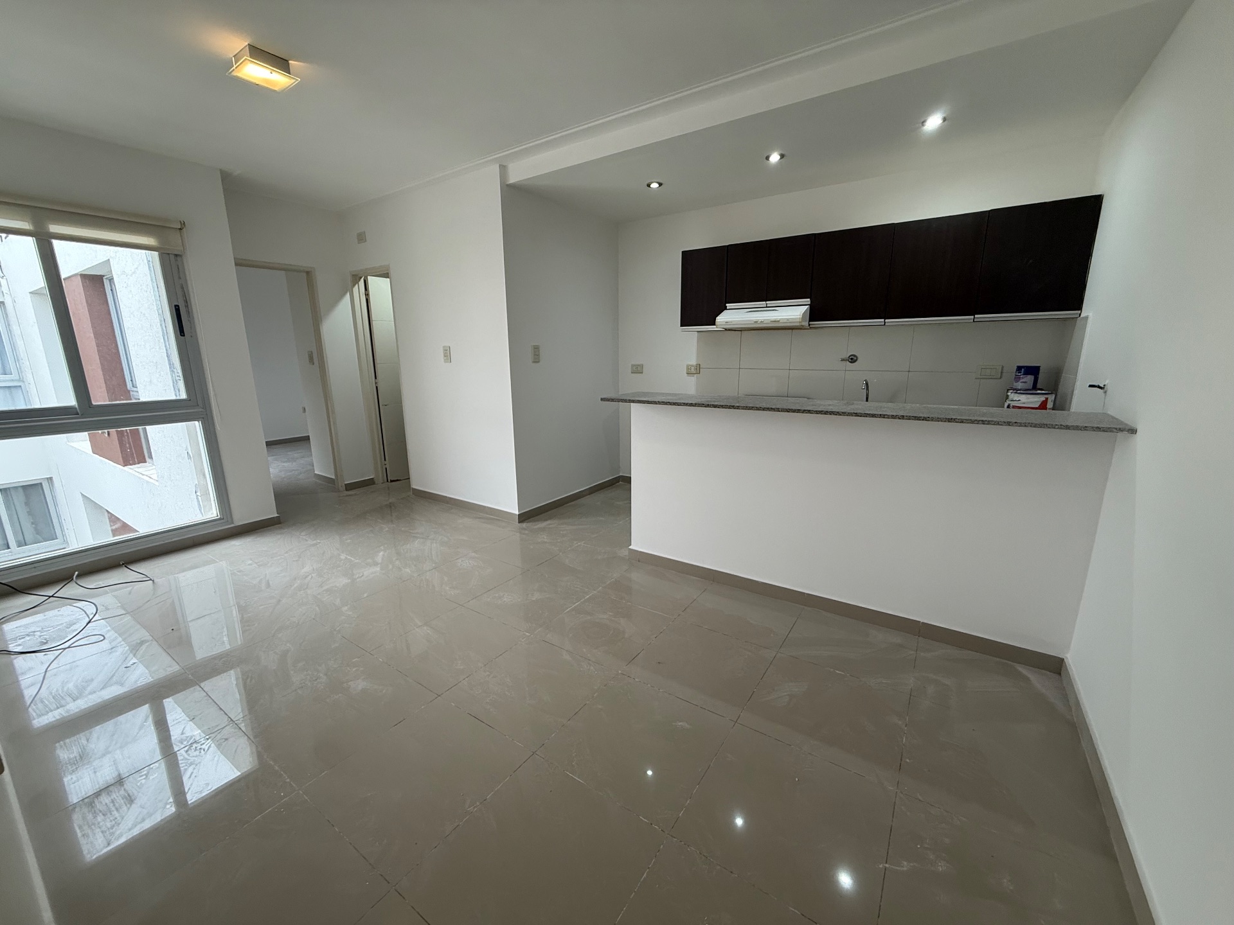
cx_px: 617
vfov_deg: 85.7
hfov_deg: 102.1
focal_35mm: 14
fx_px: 499
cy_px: 462
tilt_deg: -12.5
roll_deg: +1.0
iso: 125
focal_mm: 2.22
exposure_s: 1/100
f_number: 2.2
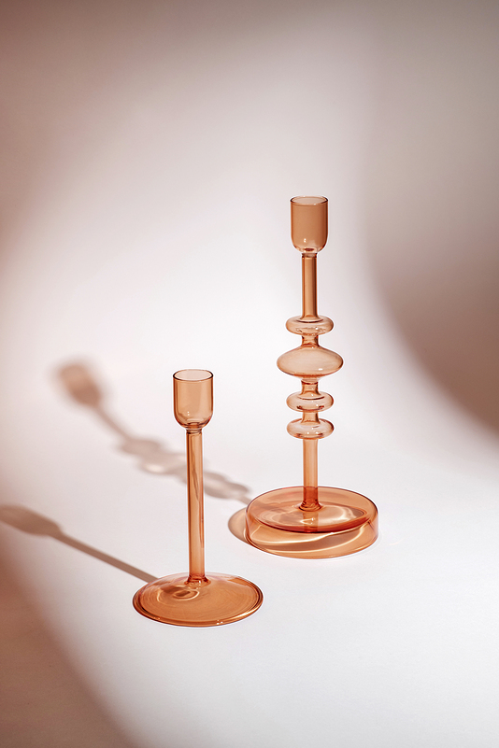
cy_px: 372
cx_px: 248
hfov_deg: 14.9
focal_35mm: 92
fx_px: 1913
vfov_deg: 22.1
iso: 125
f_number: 16
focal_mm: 85
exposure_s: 1/20
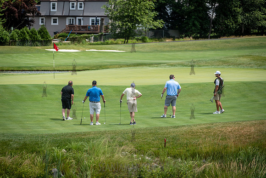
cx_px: 133
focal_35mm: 170
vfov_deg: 8.1
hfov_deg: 12.1
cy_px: 89
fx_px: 1256
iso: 200
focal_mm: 170
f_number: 4
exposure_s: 1/1600
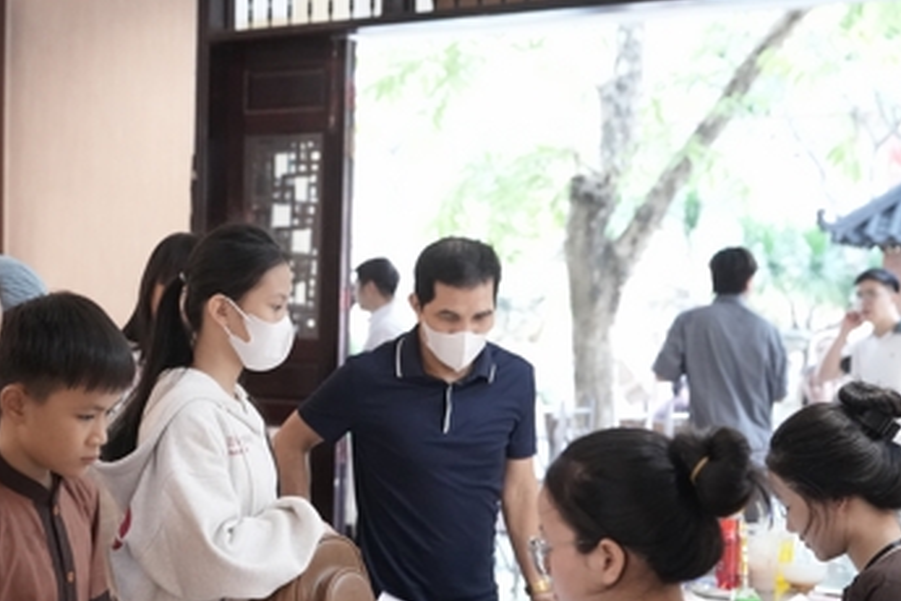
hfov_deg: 29.7
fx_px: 1652
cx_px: 170
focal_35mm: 66
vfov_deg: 20.5
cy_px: 412
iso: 6400
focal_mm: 35
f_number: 2.8
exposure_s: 1/125
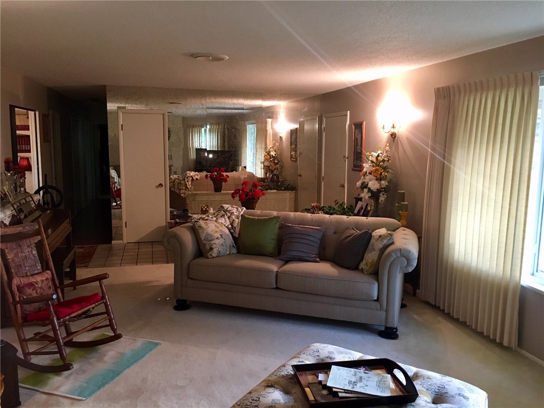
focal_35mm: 29
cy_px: 204
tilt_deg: -7.6
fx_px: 456
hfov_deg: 61.7
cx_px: 272
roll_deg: -1.1
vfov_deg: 48.2
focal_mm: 4.15
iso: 200
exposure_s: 1/17
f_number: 2.2
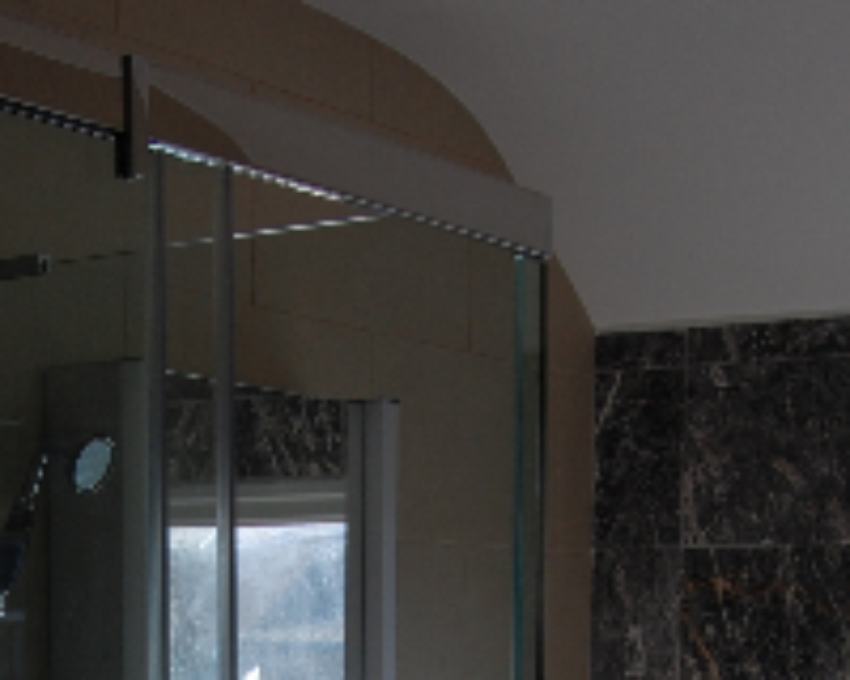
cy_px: 1024
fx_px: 2340
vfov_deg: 15.3
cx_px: 215
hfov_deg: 20.4
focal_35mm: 93
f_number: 6.3
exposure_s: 1/160
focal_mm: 22
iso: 200
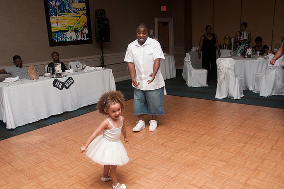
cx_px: 142
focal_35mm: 30
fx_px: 236
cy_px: 94
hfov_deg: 62.0
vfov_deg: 43.5
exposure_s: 1/125
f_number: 5.6
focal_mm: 20
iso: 400
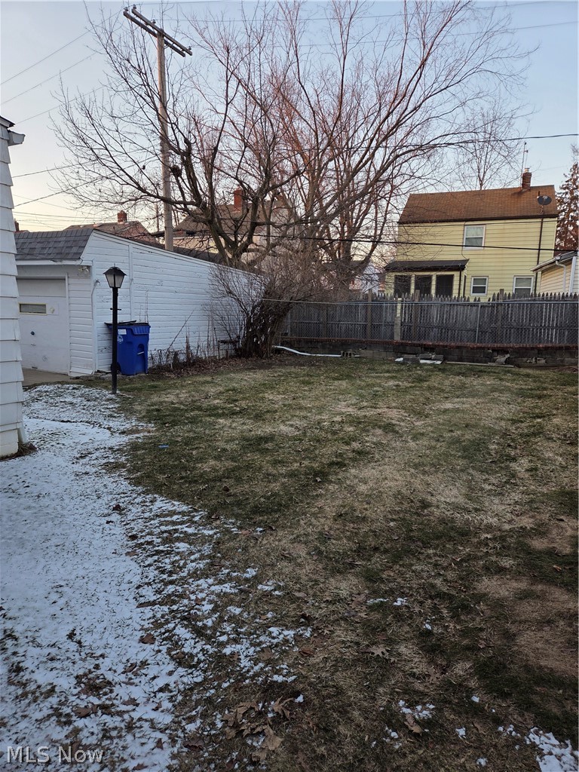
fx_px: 513
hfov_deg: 58.9
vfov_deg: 73.9
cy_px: 386
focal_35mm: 23
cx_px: 290
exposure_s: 1/120
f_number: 1.8
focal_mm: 5.4
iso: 40
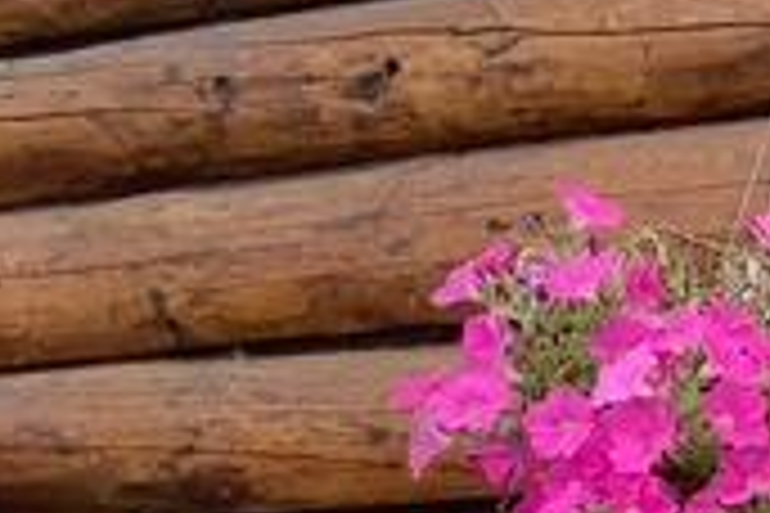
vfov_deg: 10.7
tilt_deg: +0.1
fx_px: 2588
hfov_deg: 15.9
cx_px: 1058
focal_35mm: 121
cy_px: 864
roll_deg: -0.8
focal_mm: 3.3
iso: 32
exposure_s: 1/120
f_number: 2.4
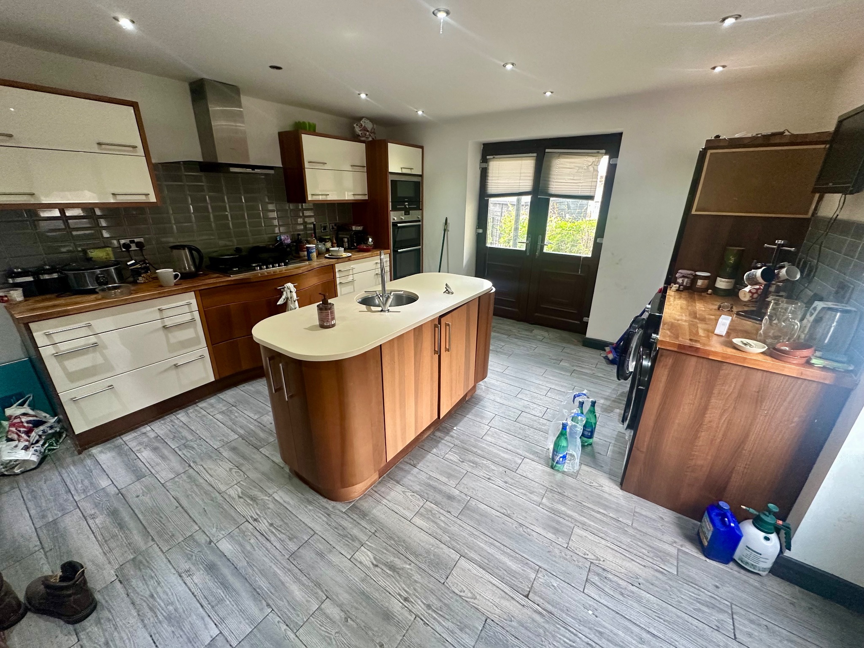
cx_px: 432
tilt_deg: -19.9
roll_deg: -0.8
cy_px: 324
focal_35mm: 14
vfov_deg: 85.7
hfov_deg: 102.1
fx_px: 349
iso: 320
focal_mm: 2.22
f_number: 2.2
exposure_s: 1/93
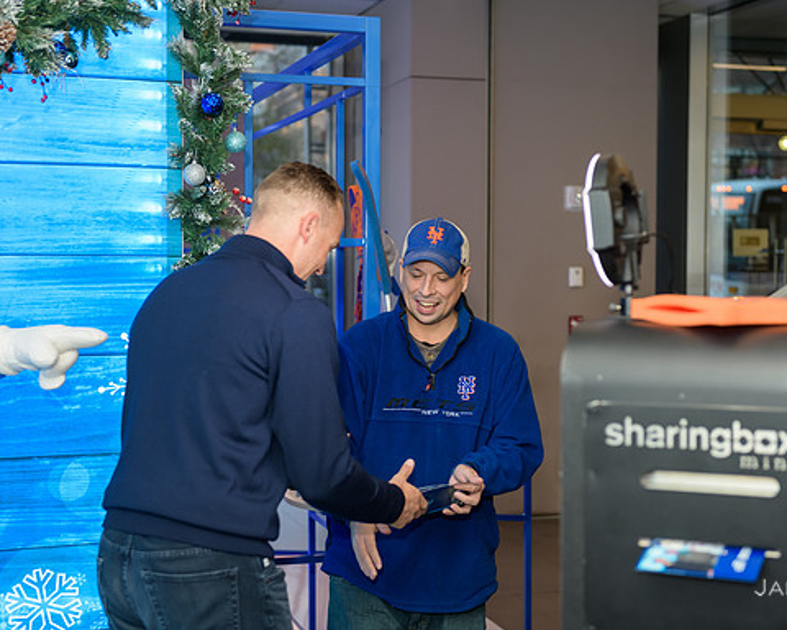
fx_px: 1374
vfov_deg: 25.8
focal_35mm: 59
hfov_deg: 31.9
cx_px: 436
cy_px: 314
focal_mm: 52
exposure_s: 1/125
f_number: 3.2
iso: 400
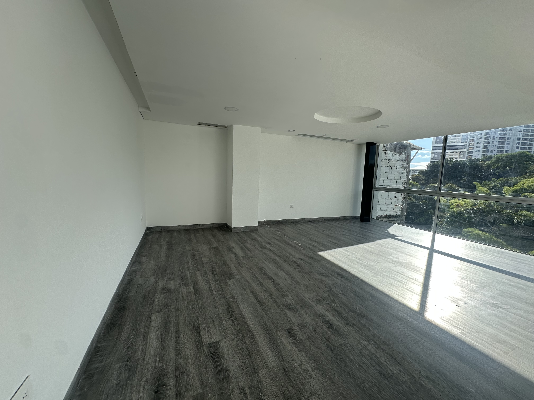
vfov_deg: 85.7
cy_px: 200
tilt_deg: -6.3
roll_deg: -0.8
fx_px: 216
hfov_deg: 102.1
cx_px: 267
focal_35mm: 14
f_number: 2.2
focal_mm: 2.22
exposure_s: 1/284
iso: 40
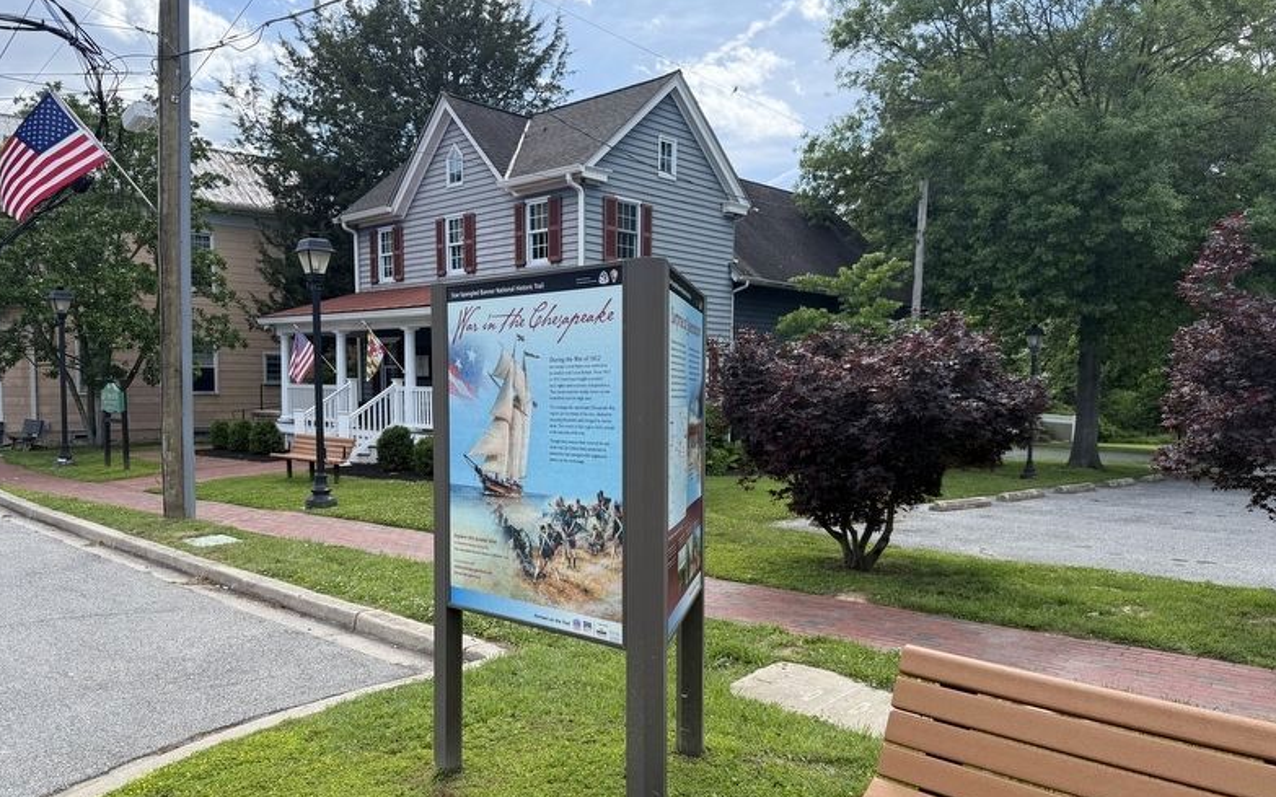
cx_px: 626
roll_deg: -1.6
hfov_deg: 70.4
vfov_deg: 47.4
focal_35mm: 26
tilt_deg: -1.7
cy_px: 458
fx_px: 904
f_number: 1.78
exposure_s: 1/2299
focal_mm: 6.76
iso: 100
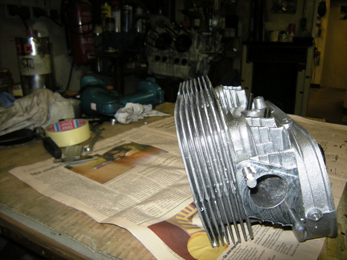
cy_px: 130
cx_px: 174
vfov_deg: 49.7
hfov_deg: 63.4
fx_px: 281
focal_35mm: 28
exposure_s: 1/30
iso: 64
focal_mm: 4.7
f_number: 2.8
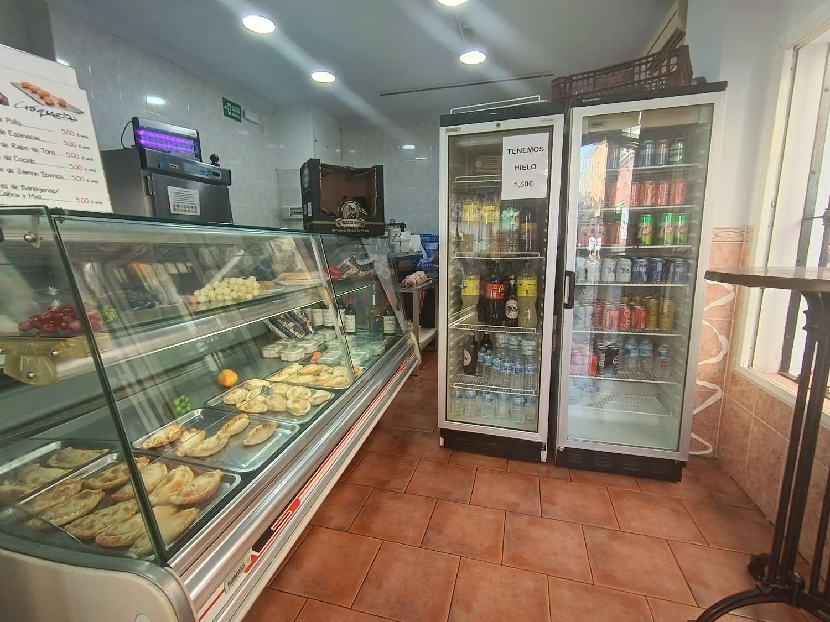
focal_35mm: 17
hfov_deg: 91.0
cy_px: 311
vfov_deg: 74.7
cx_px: 415
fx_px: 408
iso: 152
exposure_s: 1/50
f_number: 2.2
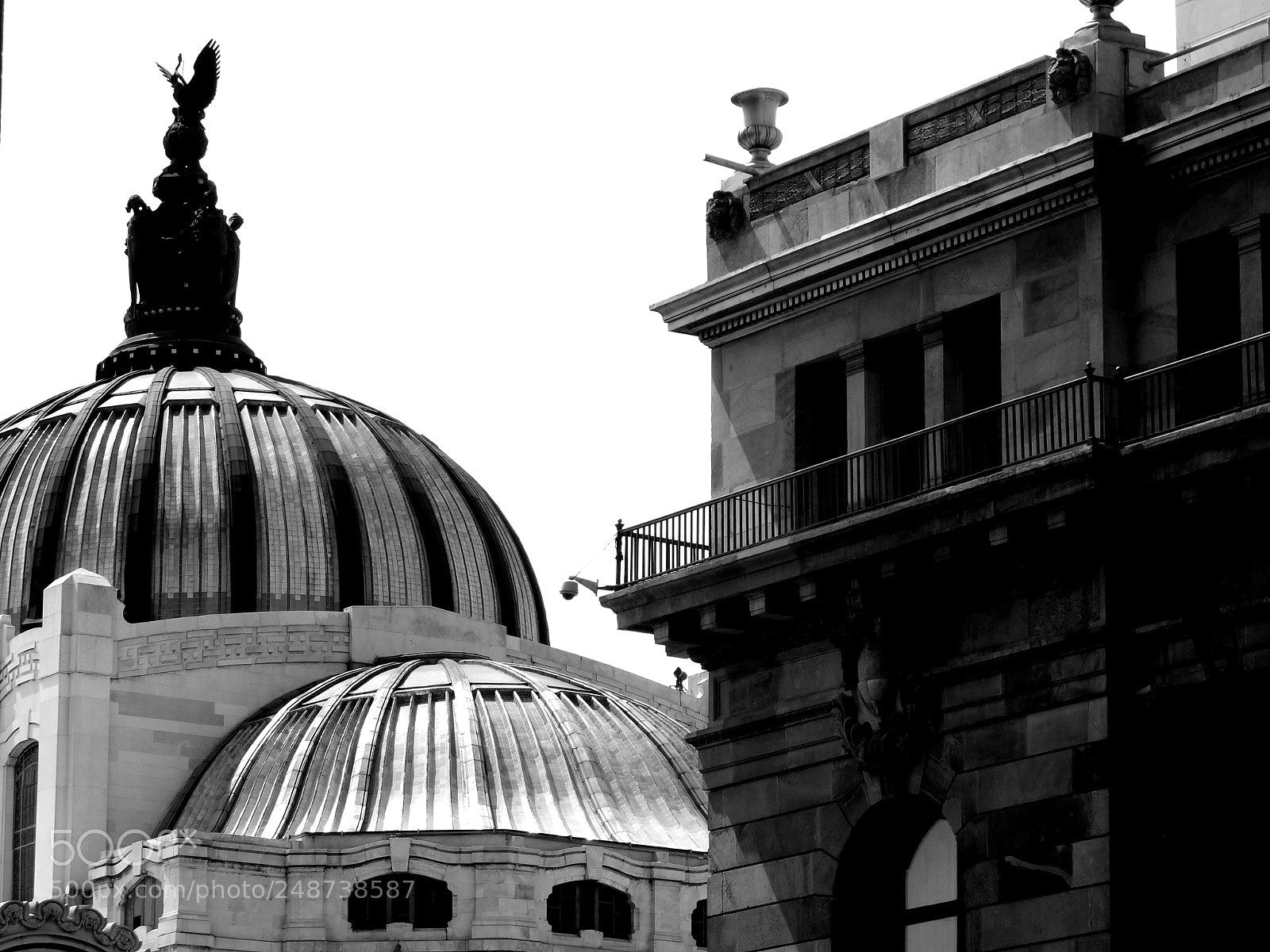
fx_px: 4916
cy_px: 476
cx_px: 635
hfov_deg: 14.7
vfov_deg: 11.1
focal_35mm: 134
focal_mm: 23.7
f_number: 5
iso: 125
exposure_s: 1/800
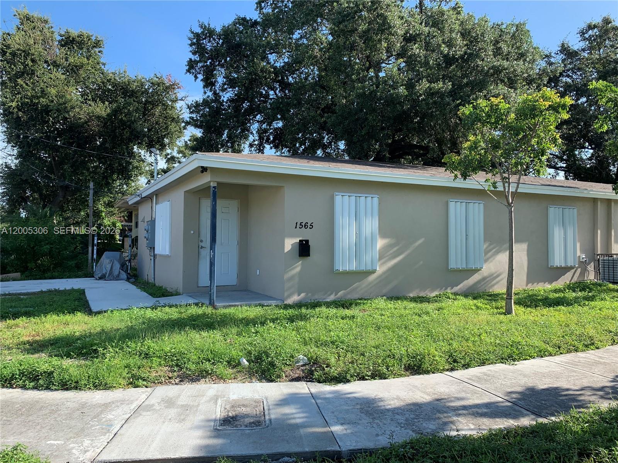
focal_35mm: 26
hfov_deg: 67.3
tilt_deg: +2.9
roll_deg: -0.8
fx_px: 464
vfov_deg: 53.1
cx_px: 309
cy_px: 232
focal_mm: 4.25
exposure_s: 1/749
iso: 25
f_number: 1.8
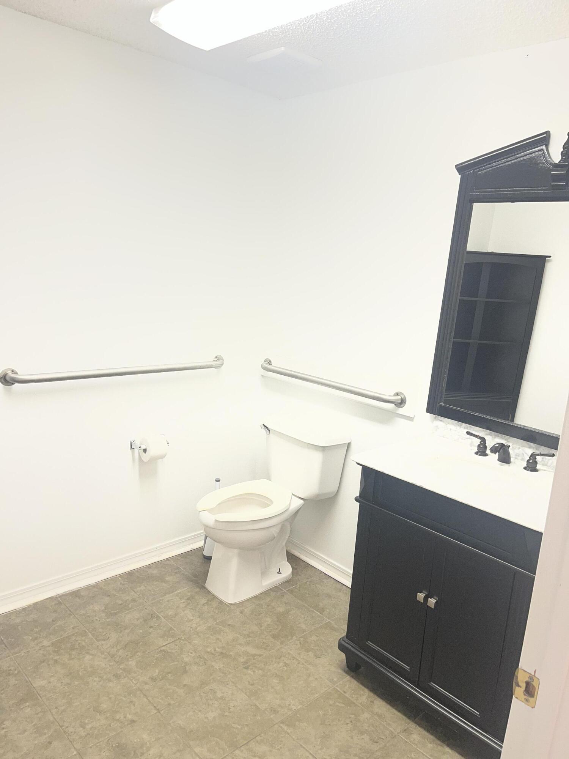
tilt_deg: -12.2
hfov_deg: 53.1
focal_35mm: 26
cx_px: 284
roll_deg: -3.4
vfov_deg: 67.3
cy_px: 380
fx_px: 570
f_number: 1.6
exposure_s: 1/120
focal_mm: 5.1
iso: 50
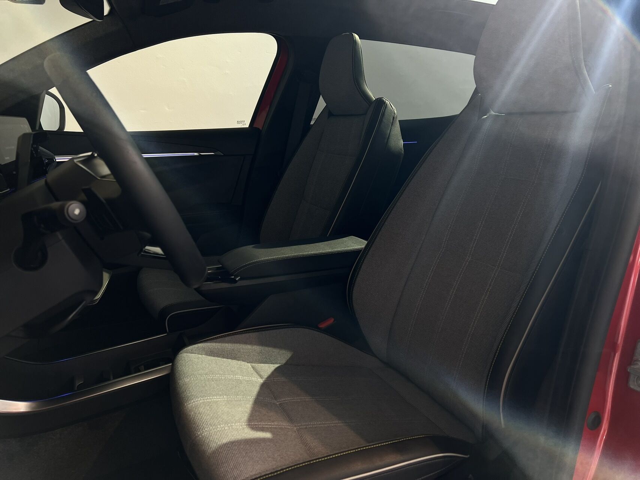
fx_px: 481
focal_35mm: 26
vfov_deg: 53.1
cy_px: 240
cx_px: 320
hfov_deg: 67.3
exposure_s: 1/336
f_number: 1.5
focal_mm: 5.7
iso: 50
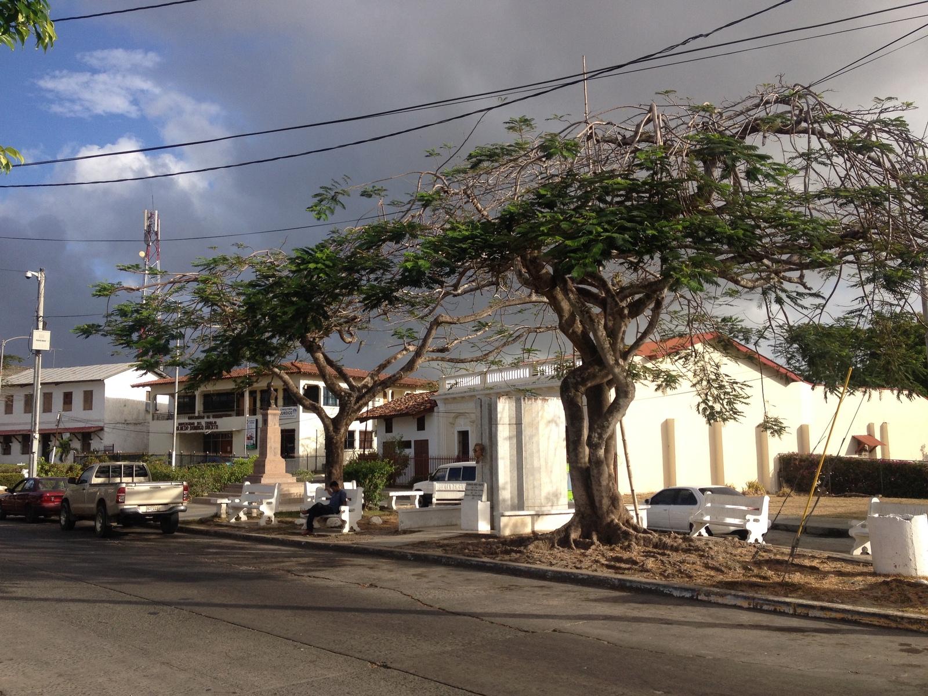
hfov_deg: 52.6
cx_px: 464
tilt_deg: +3.8
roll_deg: +1.6
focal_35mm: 35
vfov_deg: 40.7
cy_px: 348
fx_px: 938
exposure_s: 1/1346
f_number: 2.4
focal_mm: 4.28
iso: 50
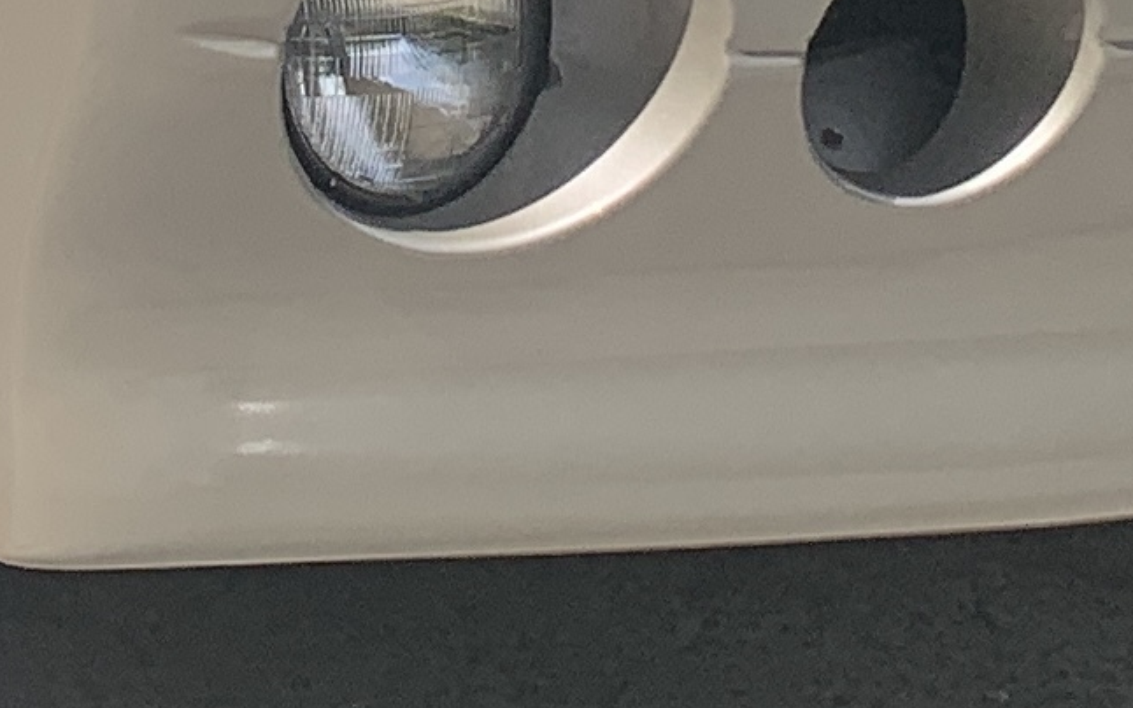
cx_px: 9
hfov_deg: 12.0
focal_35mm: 172
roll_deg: -0.5
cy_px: -1684
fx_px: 5312
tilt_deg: +2.1
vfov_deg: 6.7
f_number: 1.8
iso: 25
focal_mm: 4.25
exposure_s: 1/2257
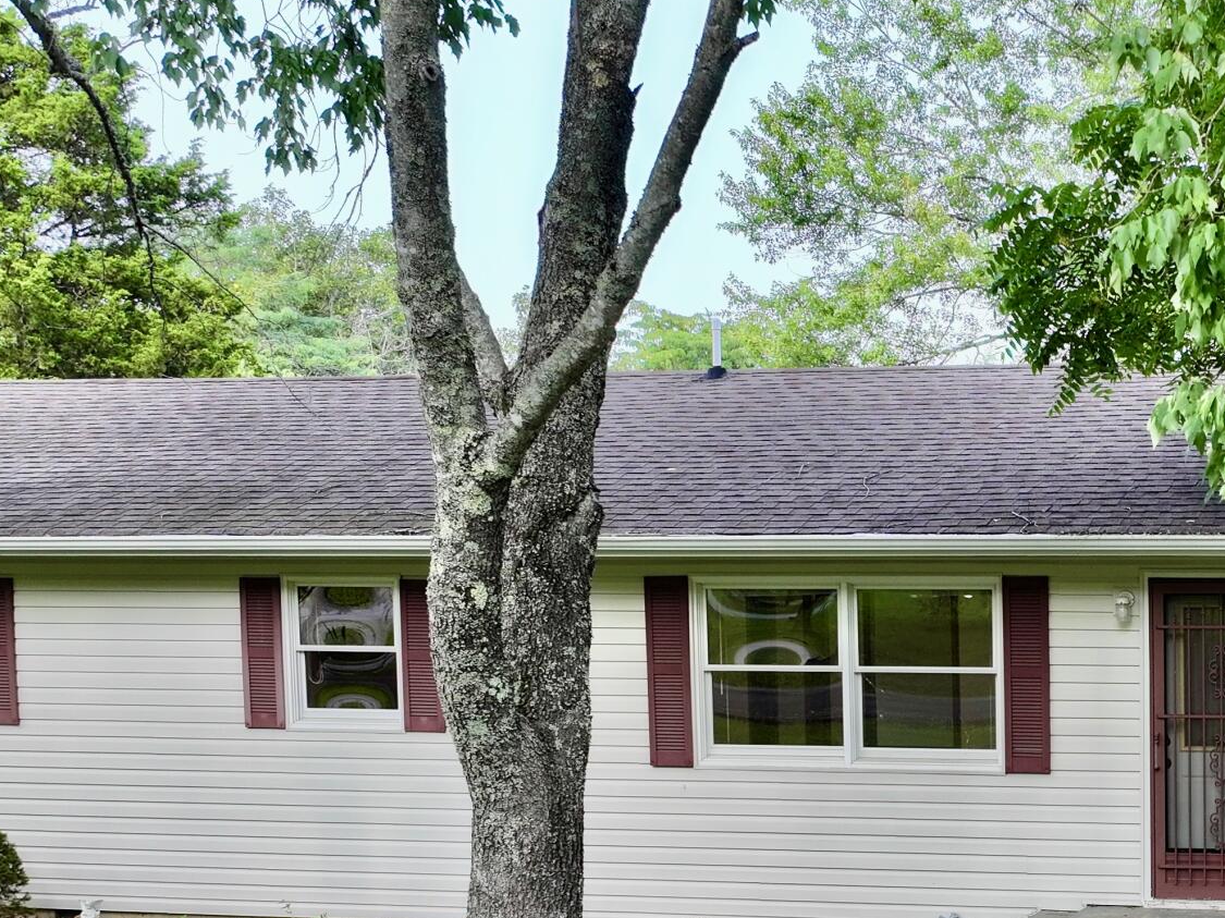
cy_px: 860
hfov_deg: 28.5
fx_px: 2264
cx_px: 1206
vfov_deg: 22.3
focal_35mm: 64
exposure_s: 1/120
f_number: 3.2
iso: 100
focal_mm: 12.29
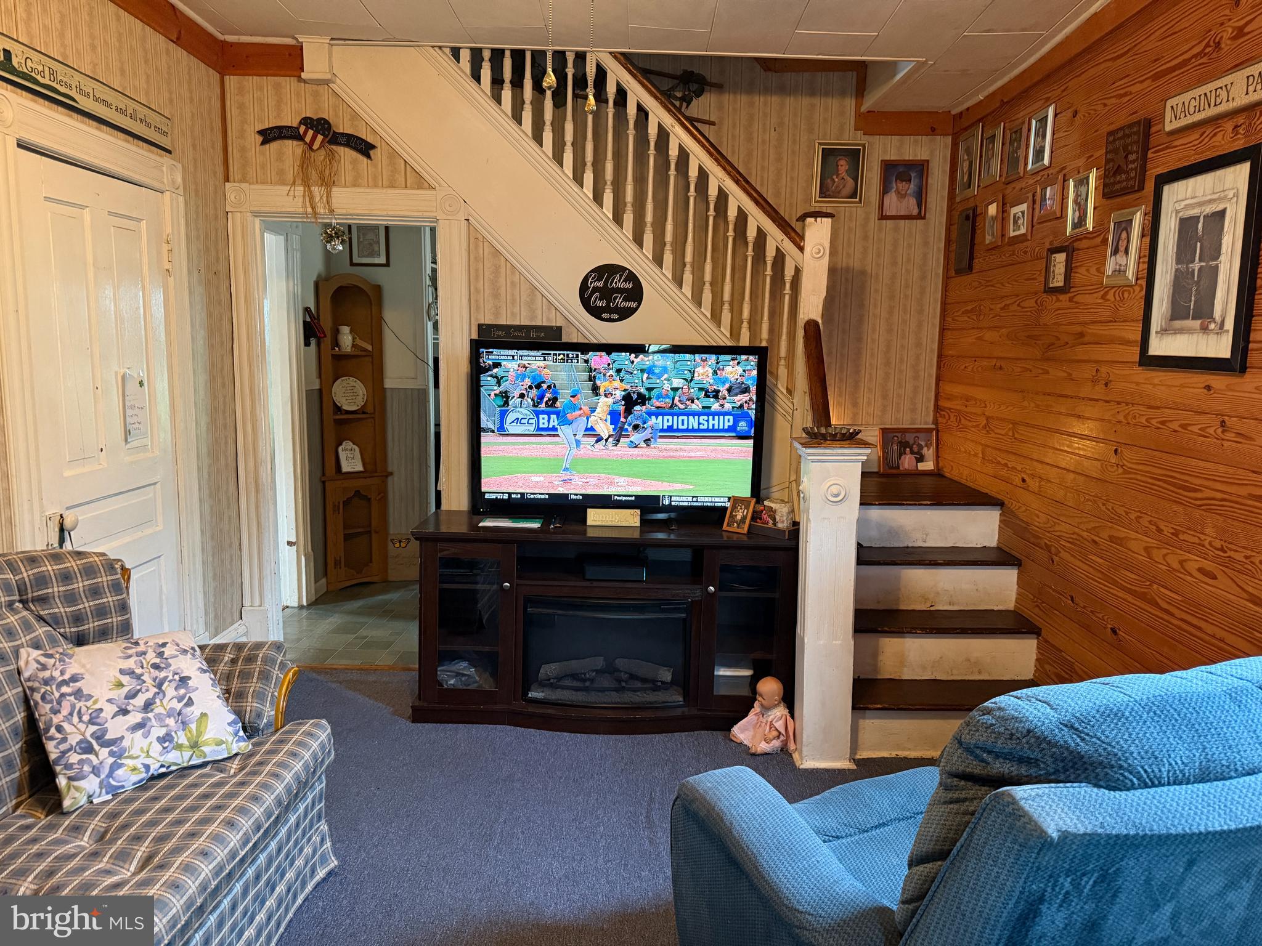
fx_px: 875
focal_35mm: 24
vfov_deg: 56.8
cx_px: 631
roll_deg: -1.7
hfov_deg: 71.6
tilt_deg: -7.9
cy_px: 473
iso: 640
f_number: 1.78
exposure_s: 1/40
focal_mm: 6.76
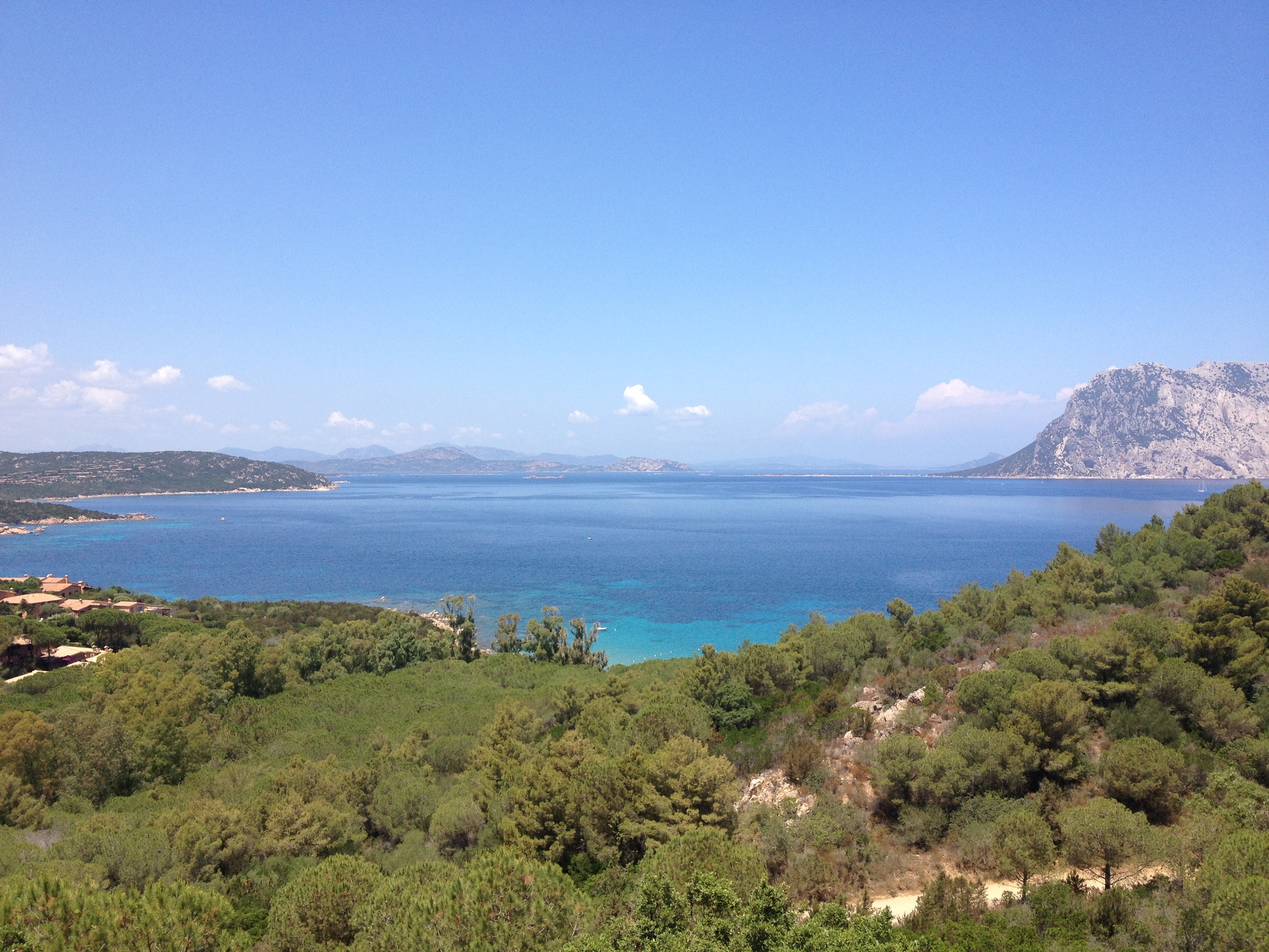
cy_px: 476
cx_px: 634
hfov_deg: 52.6
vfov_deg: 40.7
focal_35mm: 35
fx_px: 1283
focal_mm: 4.28
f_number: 2.4
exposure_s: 1/1534
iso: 50
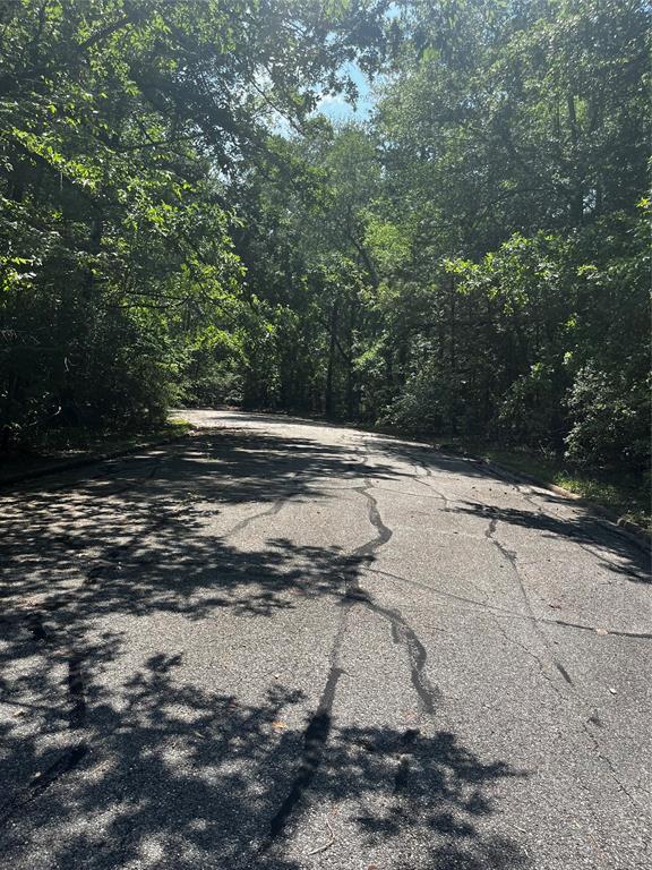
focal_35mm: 26
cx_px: 326
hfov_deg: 53.1
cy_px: 435
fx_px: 653
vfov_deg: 67.3
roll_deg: -5.5
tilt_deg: -7.9
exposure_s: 1/1355
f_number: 1.6
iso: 50
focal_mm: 5.1
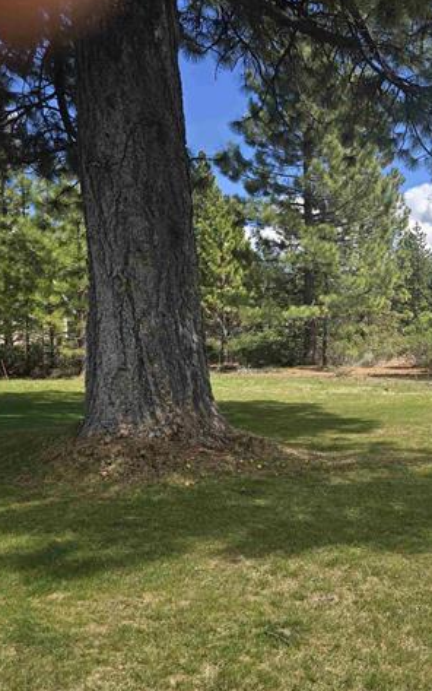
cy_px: 343
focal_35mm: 33
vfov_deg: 58.1
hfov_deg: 35.6
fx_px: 621
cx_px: 404
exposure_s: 1/525
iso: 12
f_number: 1.7
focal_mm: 6.3
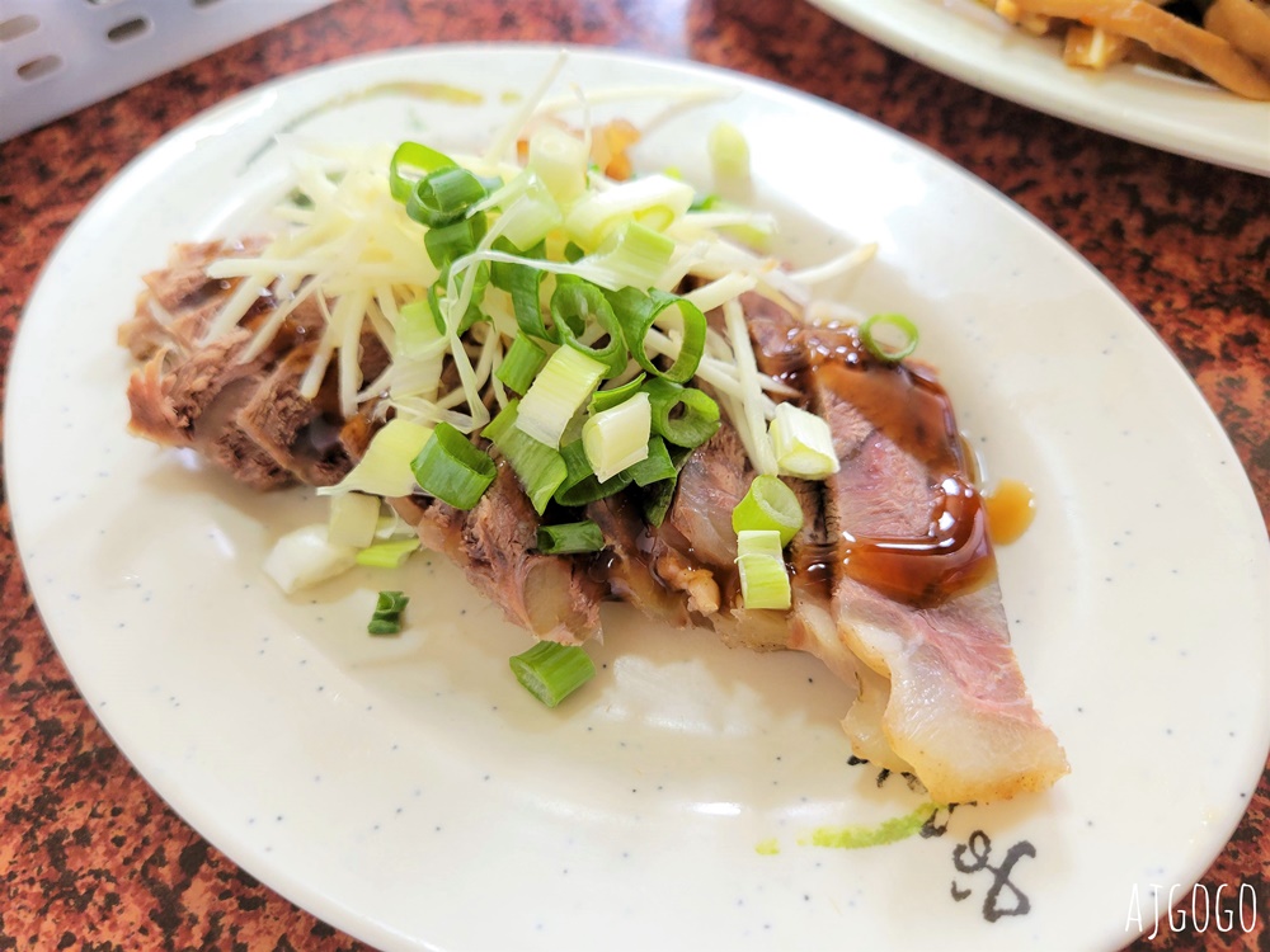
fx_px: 954
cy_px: 476
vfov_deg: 53.1
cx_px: 635
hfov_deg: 67.3
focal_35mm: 26
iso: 200
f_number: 1.8
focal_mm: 5.4
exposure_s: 1/60
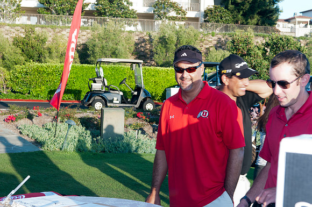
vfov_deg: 22.6
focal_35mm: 60
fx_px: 519
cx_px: 156
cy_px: 104
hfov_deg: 33.4
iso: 280
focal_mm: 40
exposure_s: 1/60
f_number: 6.3
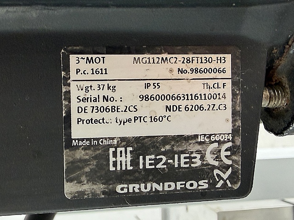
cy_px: 110
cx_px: 147
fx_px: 221
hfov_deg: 67.3
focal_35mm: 26
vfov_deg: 53.1
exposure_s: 1/121
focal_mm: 2.22
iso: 250
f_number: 2.2
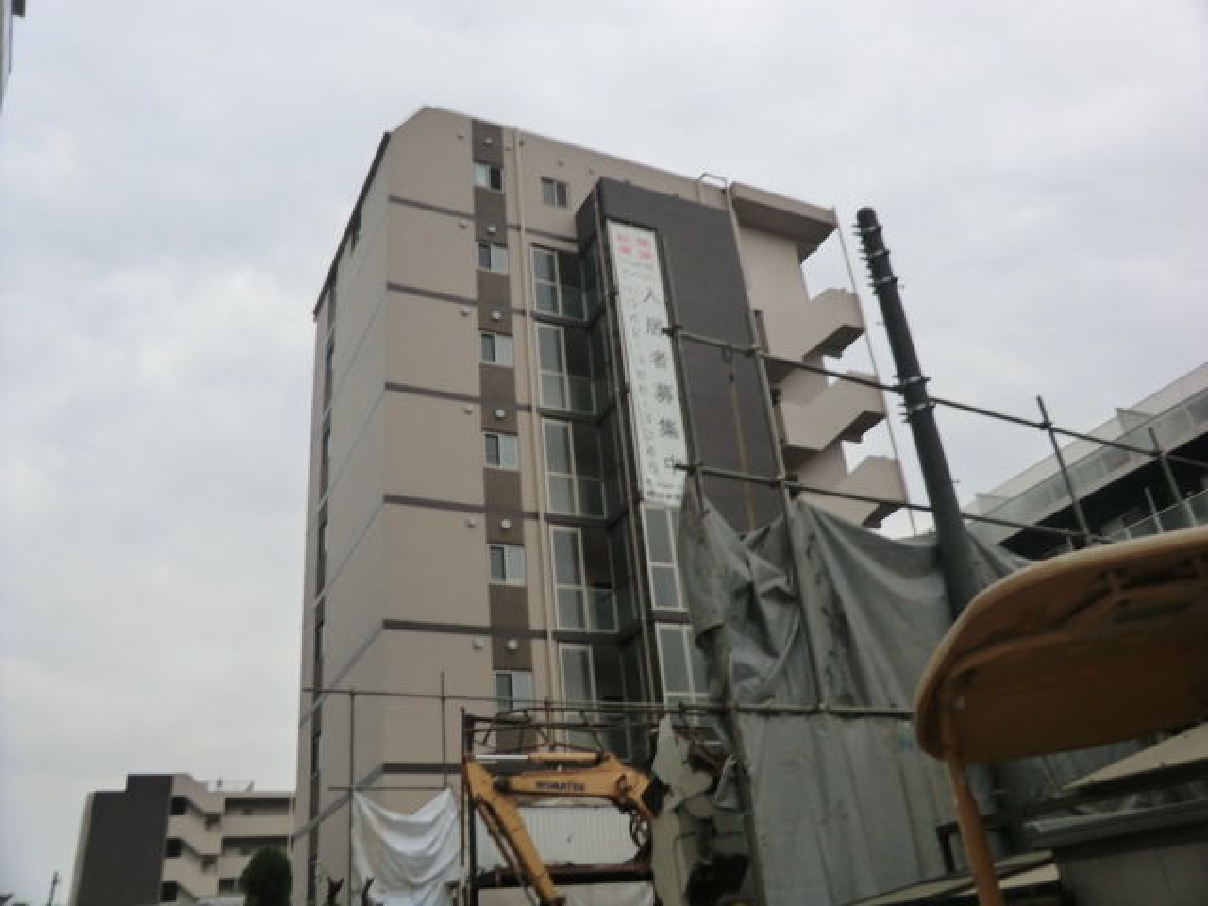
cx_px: 604
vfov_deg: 48.2
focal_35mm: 29
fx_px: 1012
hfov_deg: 61.7
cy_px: 453
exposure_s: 1/160
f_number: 3.5
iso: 80
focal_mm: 5.2
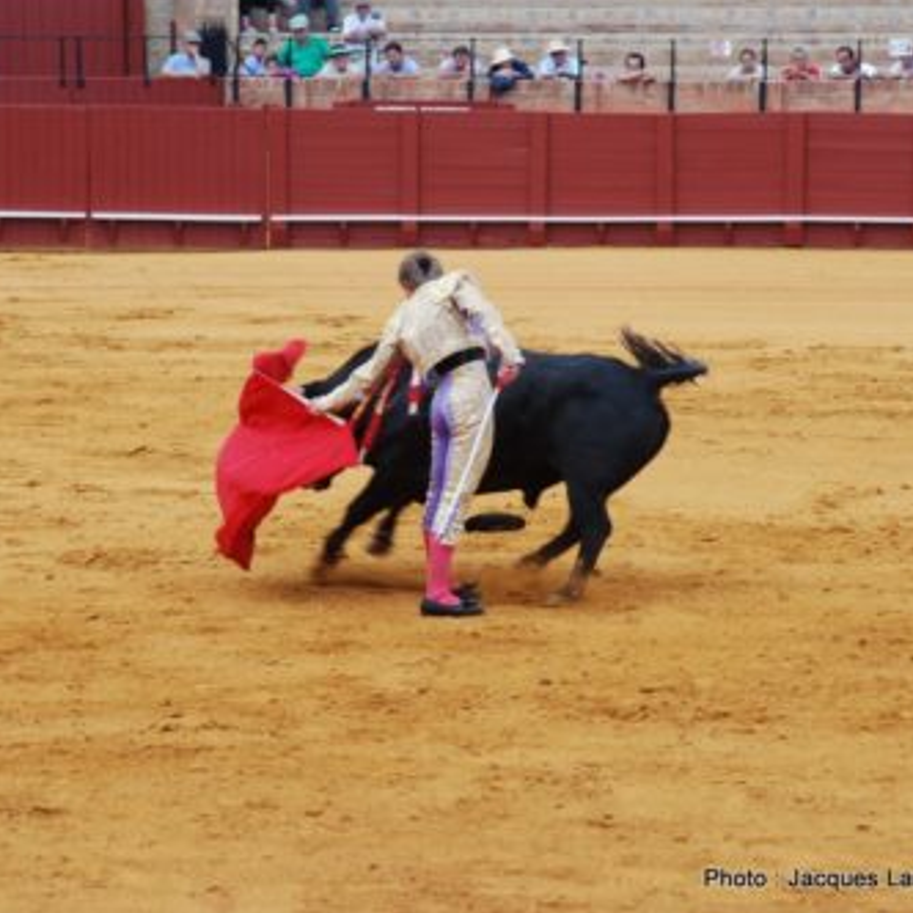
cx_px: 443
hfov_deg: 9.9
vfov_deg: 9.9
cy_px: 458
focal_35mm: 177
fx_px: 5282
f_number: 5
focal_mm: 92
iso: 400
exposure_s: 1/200
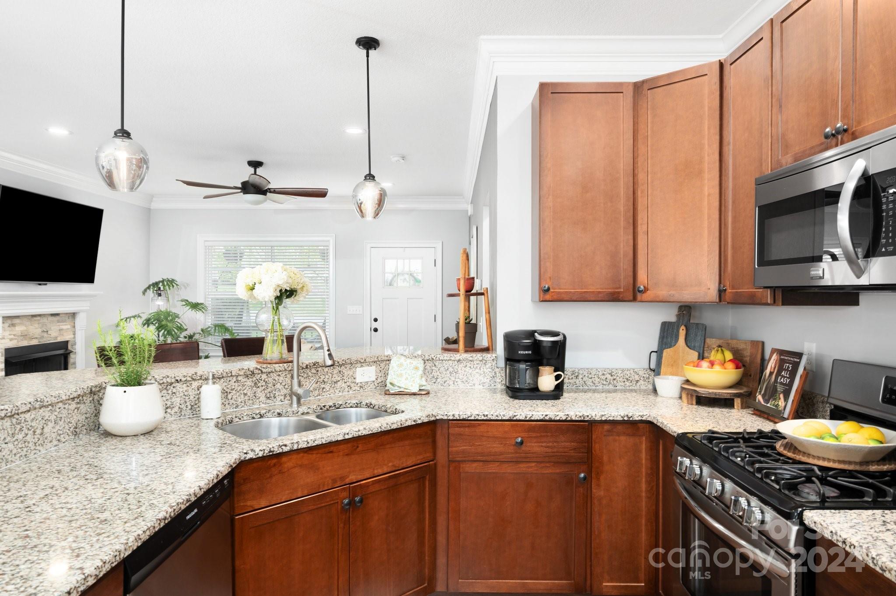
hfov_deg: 78.6
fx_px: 547
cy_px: 298
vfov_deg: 57.1
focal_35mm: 22
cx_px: 448
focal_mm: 22
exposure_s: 2.5
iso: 125
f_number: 8
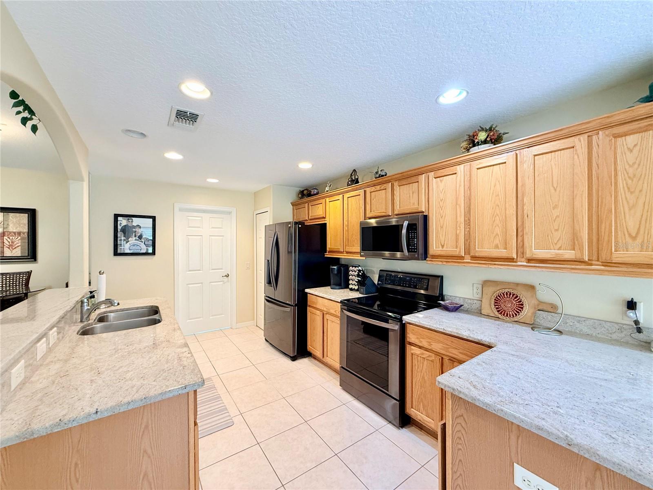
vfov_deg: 85.7
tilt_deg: +0.1
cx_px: 326
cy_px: 245
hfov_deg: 102.1
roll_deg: +0.3
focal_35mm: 14
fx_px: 264
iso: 250
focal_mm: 2.22
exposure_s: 1/60
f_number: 2.2
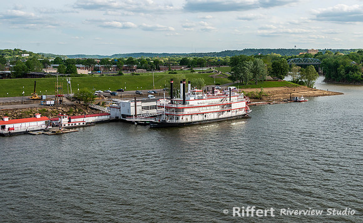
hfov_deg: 42.7
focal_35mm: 47
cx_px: 236
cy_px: 83
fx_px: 459
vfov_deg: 27.2
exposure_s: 1/200
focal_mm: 34
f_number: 10
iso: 100
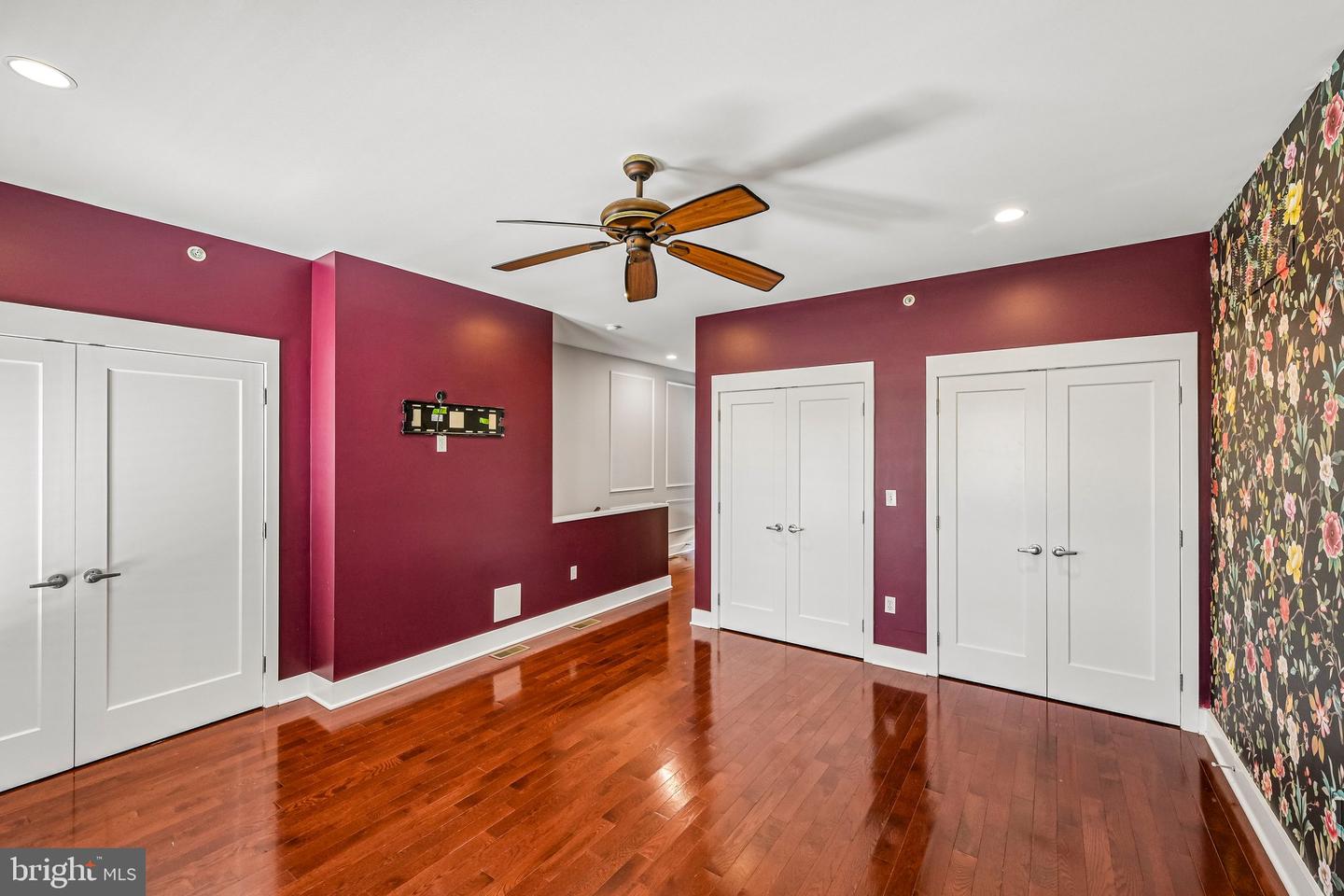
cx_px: 672
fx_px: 523
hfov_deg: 104.3
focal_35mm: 14
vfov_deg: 81.2
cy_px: 448
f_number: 8
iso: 400
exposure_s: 1/10
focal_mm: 14
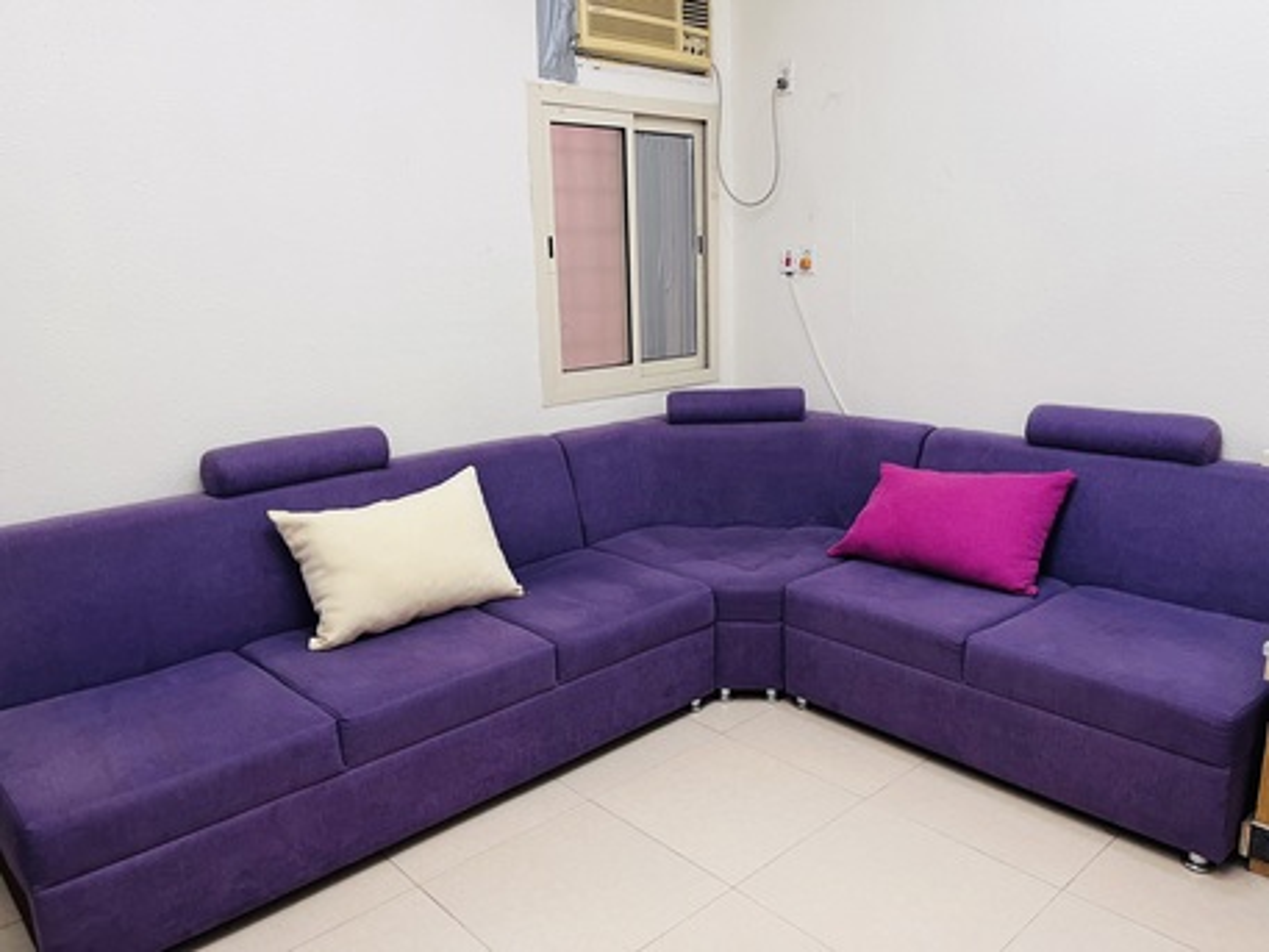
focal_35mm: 26
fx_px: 953
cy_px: 476
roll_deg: +2.1
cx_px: 634
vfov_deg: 53.1
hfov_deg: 67.3
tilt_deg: -12.6
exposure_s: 1/60
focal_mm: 5.1
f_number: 1.6
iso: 160
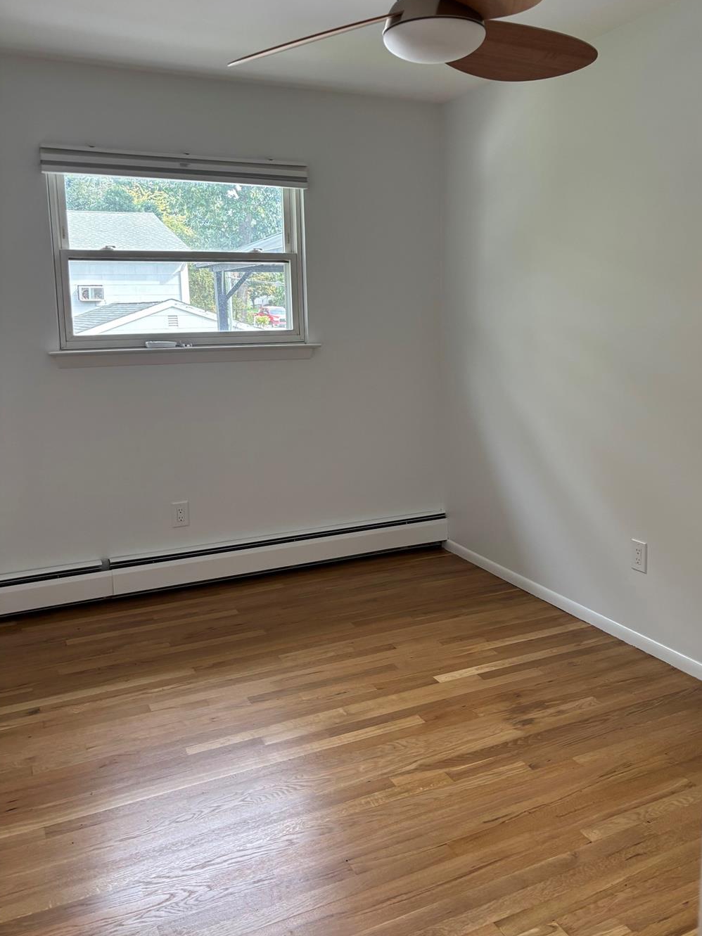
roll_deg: +1.3
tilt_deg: -7.6
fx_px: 811
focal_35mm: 30
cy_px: 430
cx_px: 400
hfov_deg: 46.7
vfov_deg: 59.9
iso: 80
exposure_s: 1/63
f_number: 1.6
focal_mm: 5.96
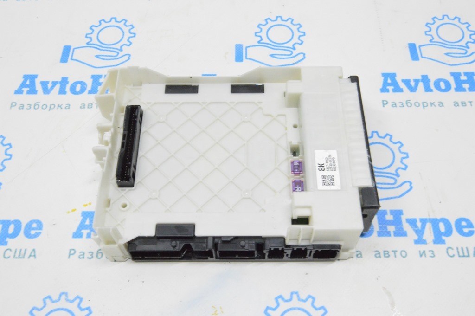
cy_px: 158
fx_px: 475
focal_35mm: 36
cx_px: 238
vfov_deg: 36.8
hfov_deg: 53.2
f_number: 20
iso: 6400
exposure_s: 1/20
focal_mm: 24
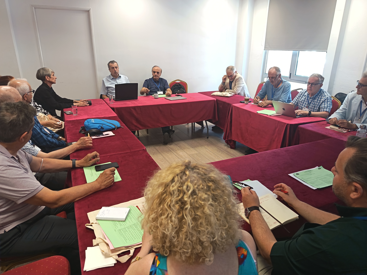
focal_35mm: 24
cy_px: 138
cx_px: 184
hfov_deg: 71.6
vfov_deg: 56.8
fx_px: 254
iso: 656
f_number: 1.75
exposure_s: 1/50
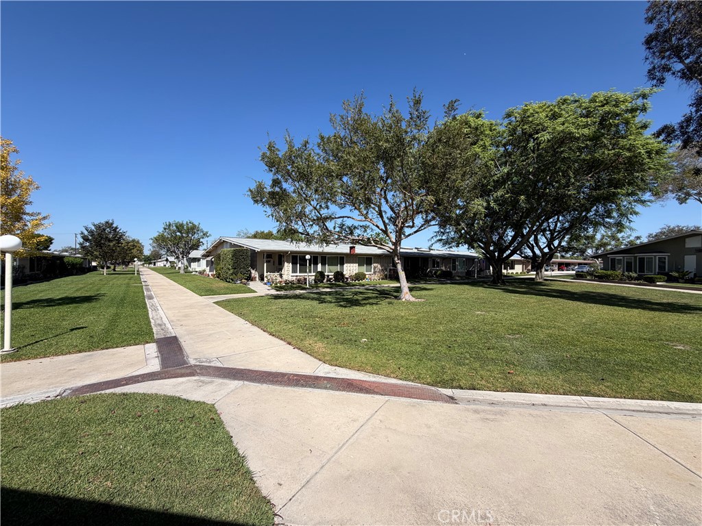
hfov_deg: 102.1
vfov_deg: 85.7
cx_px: 351
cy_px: 263
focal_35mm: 14
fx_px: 284
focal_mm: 2.22
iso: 20
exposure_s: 1/955
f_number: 2.2
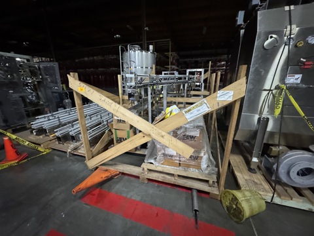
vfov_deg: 85.7
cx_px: 157
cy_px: 118
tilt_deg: -16.5
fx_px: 127
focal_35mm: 14
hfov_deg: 102.1
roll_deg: +1.3
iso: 1250
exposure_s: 1/46
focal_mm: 2.22
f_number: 2.2
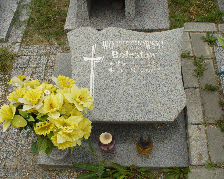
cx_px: 112
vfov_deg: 37.3
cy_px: 89
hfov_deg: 45.8
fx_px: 265
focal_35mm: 40
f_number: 5.6
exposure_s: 1/200
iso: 80
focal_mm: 6.1
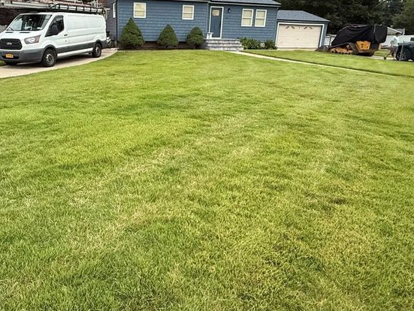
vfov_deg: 52.5
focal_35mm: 26
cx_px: 147
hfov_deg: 65.9
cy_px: 116
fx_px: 311
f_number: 2.2
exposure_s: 1/82
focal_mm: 2.22
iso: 320
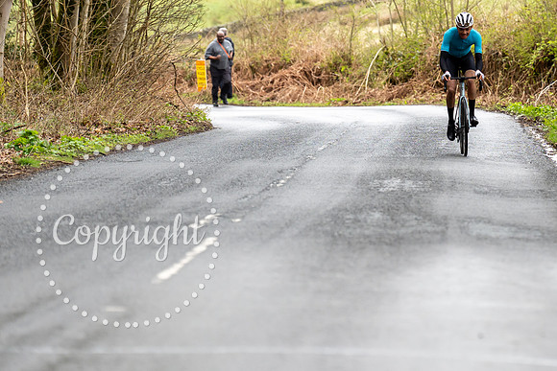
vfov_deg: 4.6
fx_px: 4610
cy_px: 79
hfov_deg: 6.9
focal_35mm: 298
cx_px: 498
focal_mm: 154
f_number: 3.5
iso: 640
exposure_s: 1/1000
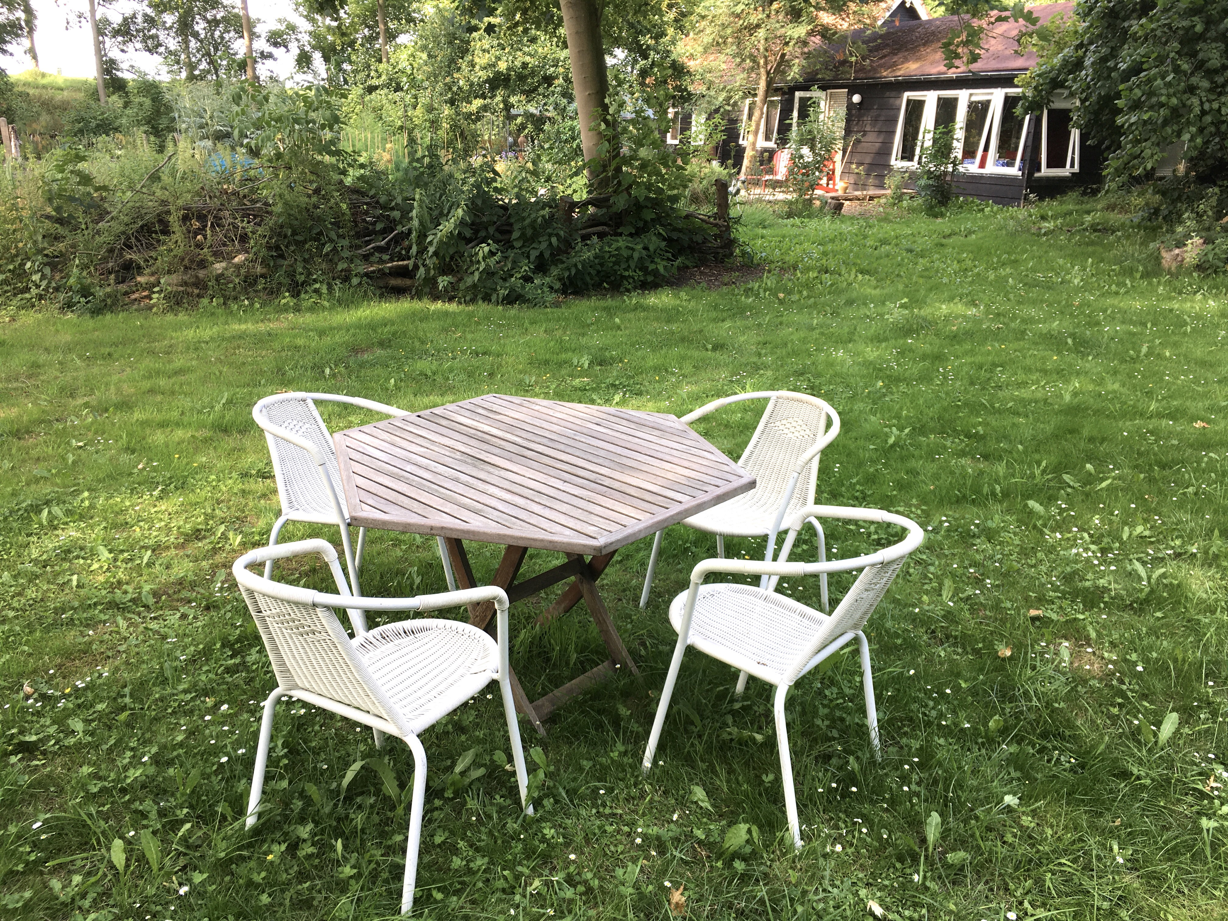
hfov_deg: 61.7
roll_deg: -1.0
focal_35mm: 29
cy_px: 460
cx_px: 614
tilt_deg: -18.3
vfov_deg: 48.2
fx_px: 1029
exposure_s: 1/121
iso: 25
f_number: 2.2
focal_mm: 4.15
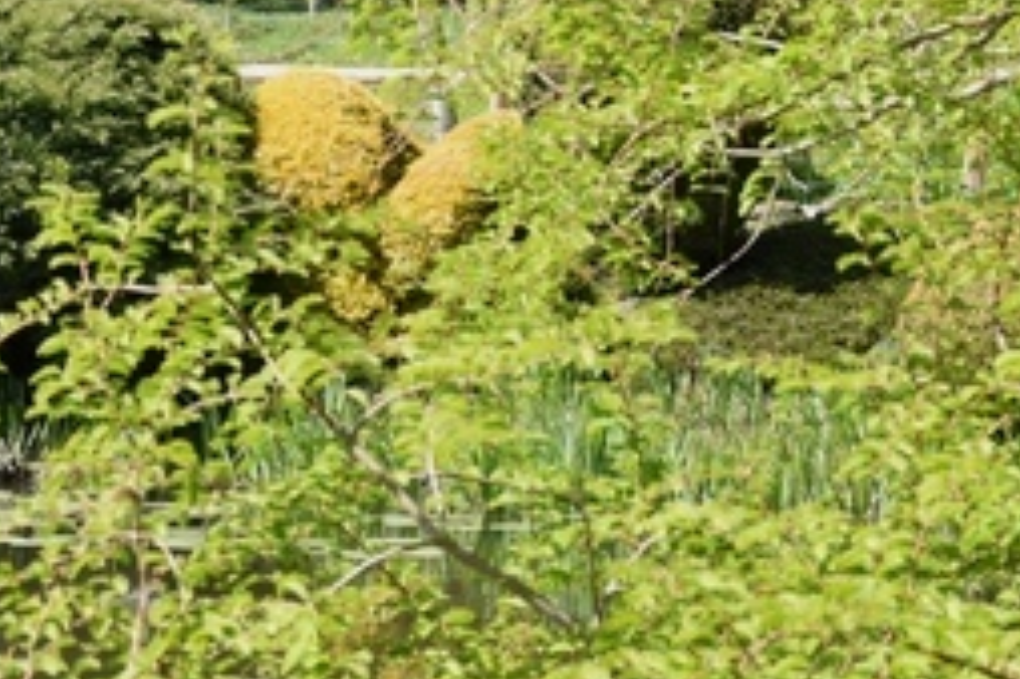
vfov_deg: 6.4
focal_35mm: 213
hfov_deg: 9.5
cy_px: 189
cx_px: -361
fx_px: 6031
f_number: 8
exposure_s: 1/250
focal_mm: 50
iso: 280
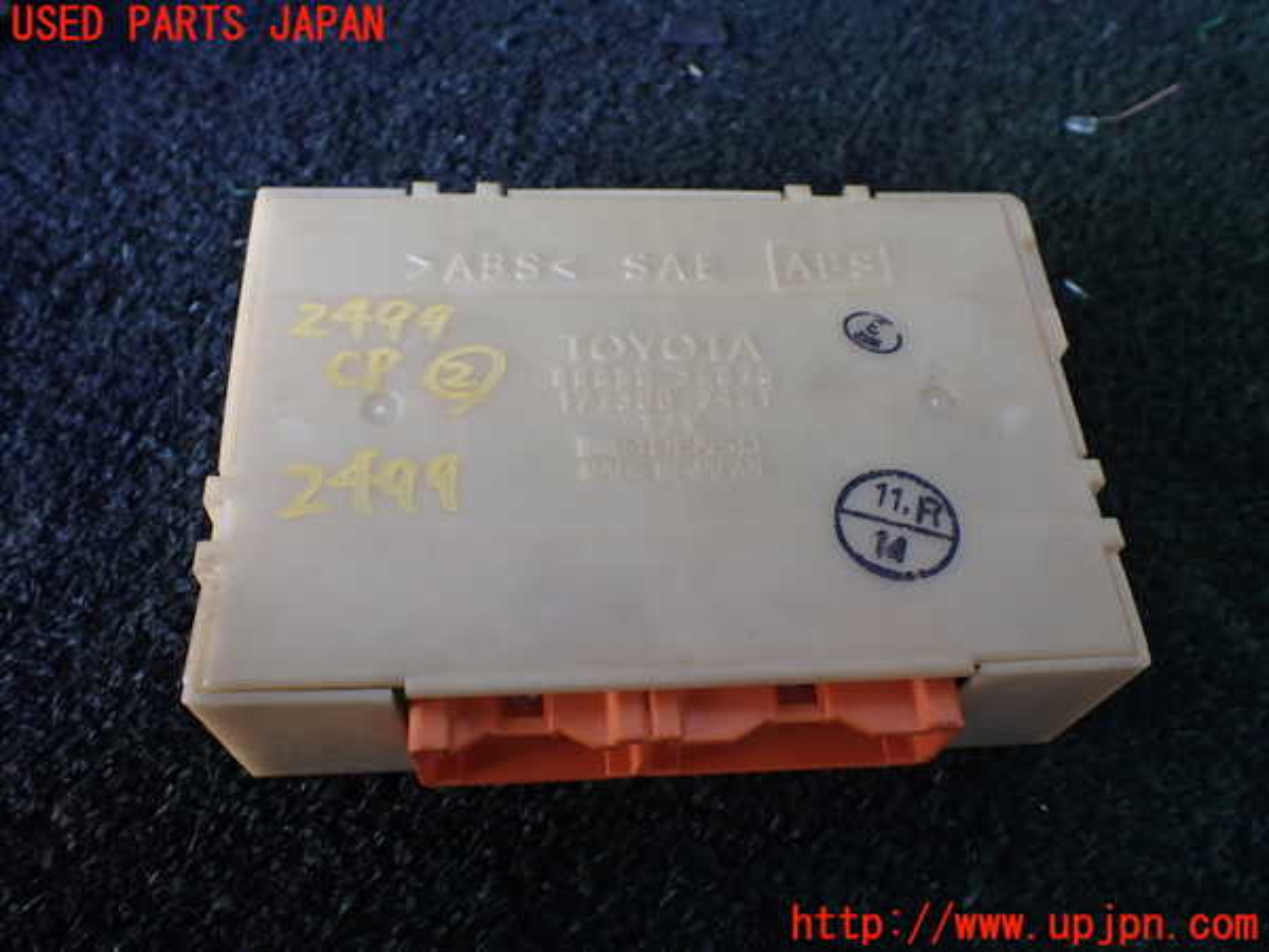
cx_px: 634
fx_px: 1100
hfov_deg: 60.0
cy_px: 476
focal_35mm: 30
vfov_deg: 46.8
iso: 200
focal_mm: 5.4
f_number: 2.3
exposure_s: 1/125
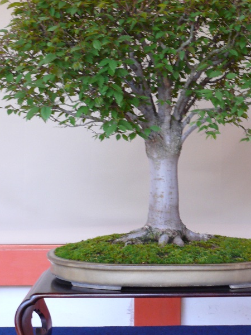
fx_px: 841
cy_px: 154
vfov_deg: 22.5
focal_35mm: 87
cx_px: 189
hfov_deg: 16.9
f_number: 3.2
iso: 200
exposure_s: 1/20
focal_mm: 10.7
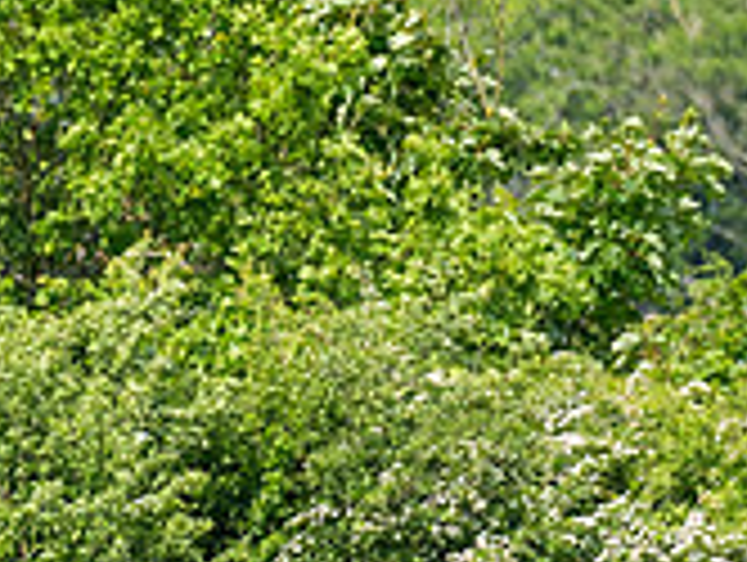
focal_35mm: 1518
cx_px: -613
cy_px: 885
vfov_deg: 1.0
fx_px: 32805
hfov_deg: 1.3
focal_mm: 200
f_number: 4
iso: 400
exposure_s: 1/2500
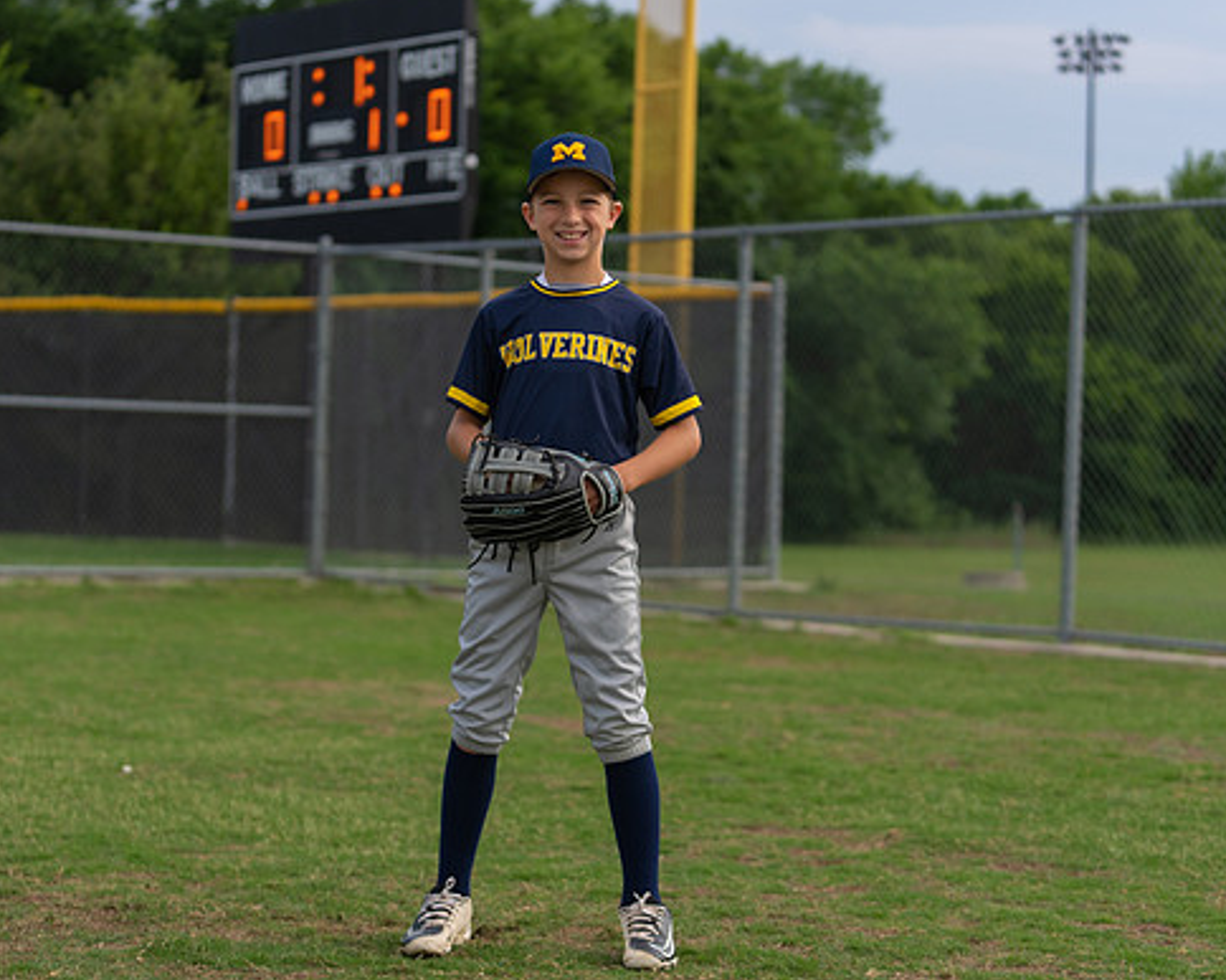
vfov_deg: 17.9
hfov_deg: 22.2
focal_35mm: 86
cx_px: 531
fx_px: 3120
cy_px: 480
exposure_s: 1/320
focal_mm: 70
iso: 160
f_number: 2.8
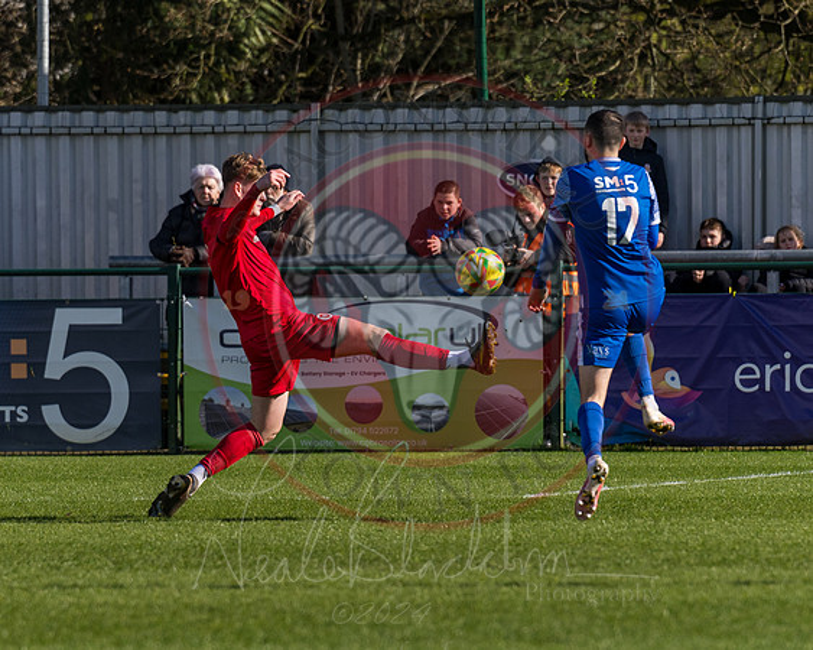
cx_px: 339
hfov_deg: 3.7
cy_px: 368
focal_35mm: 521
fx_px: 12525
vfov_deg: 3.0
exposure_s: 1/2000
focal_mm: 200
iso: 100
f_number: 4
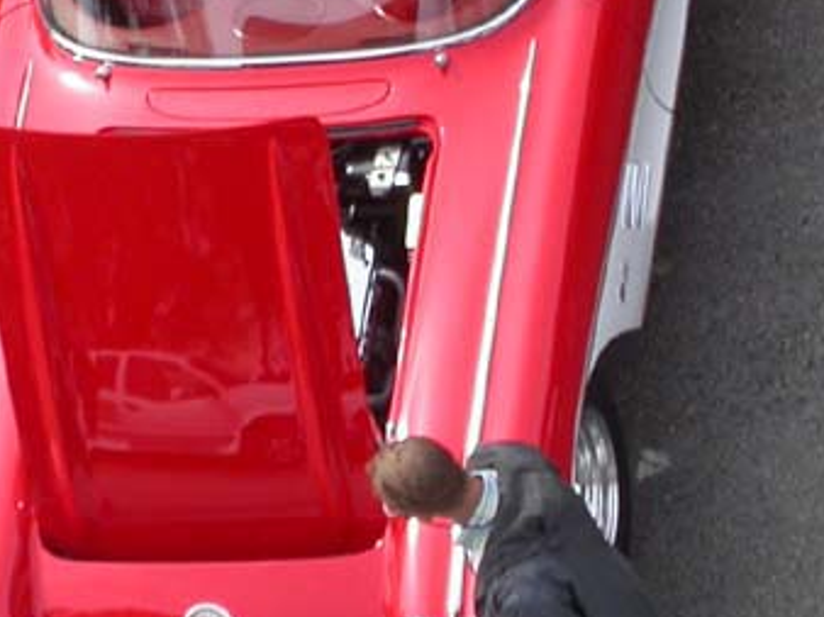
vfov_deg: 3.2
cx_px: 229
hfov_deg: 4.2
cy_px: 49
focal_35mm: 467
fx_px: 11109
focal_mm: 32
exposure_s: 1/215
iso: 100
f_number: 5.8
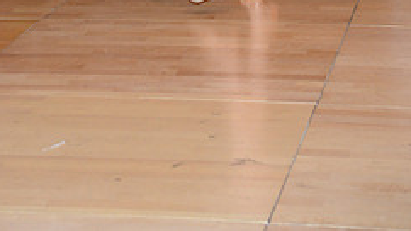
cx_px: 133
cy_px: -260
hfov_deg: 13.2
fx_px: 1776
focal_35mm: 163
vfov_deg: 7.1
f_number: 4.5
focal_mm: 65
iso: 2000
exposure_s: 1/200
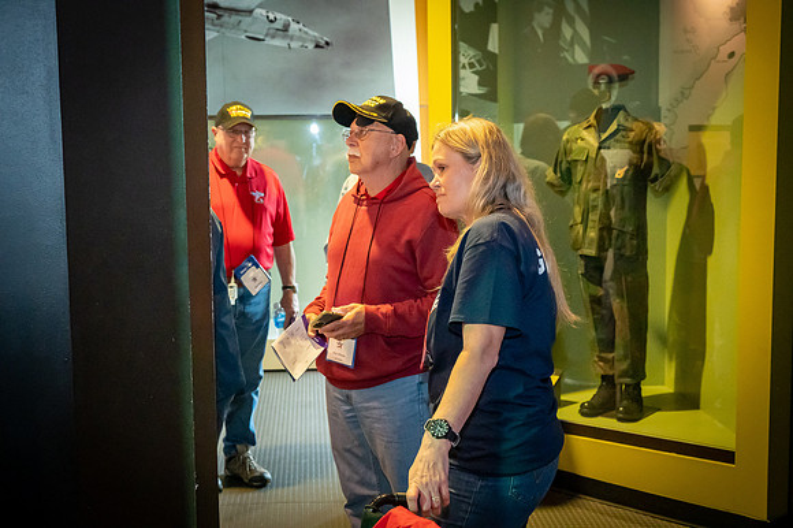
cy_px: 264
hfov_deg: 44.5
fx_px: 969
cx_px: 396
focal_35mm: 44
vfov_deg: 30.5
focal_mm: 44
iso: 12800
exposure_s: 1/50
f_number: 5.6
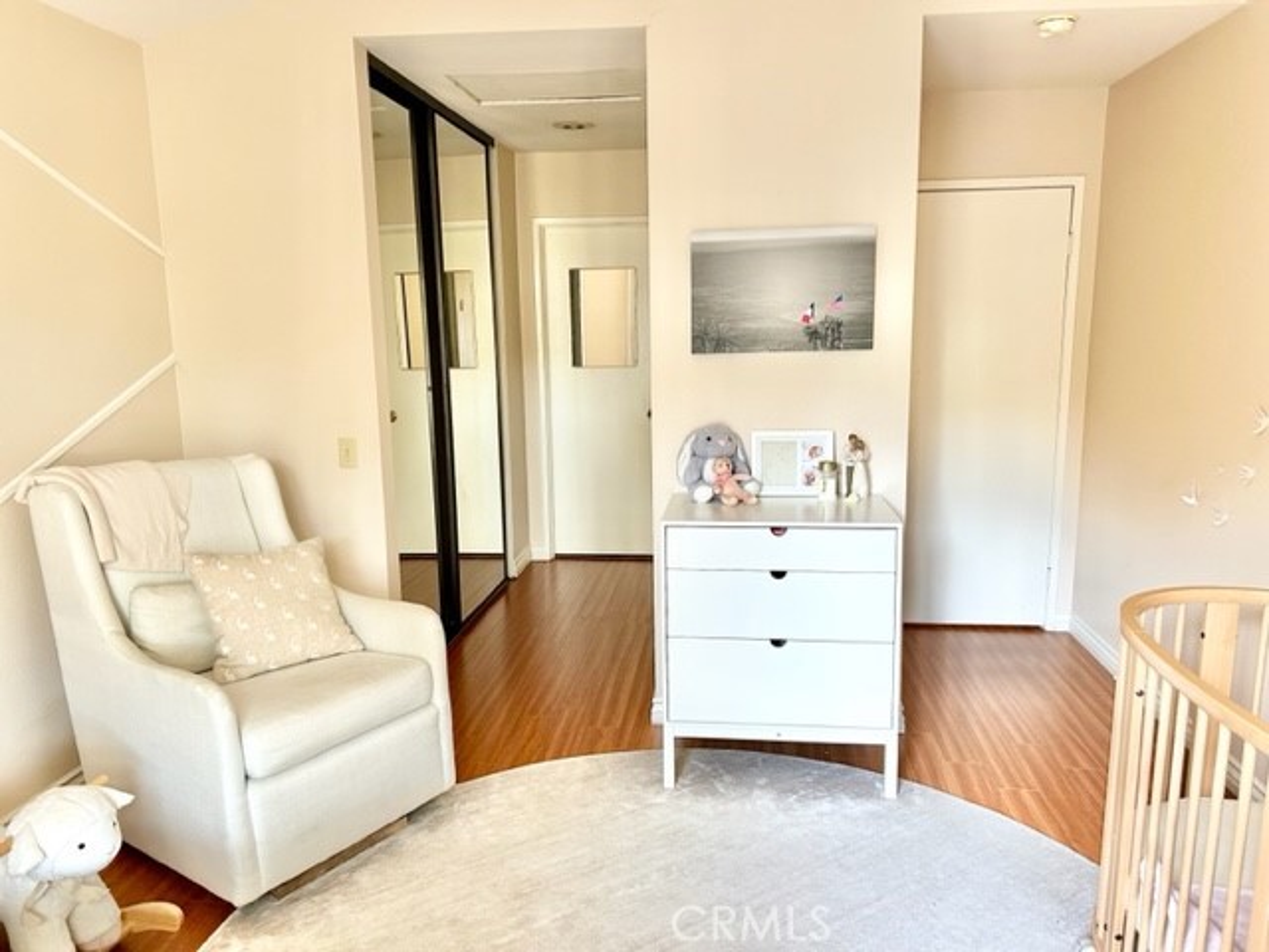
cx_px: 634
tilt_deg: -9.4
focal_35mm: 26
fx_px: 953
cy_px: 476
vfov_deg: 53.1
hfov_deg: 67.3
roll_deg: +1.1
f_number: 1.5
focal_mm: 5.7
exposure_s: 1/60
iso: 160
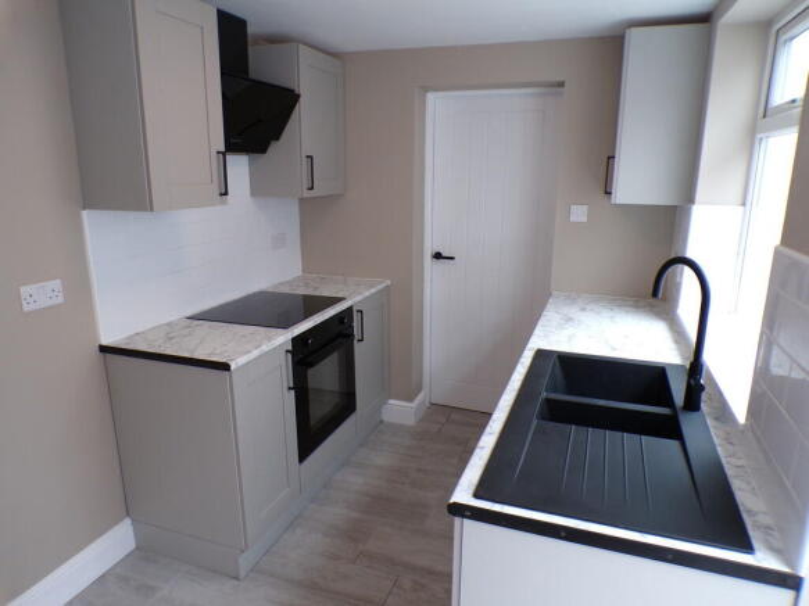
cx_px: 404
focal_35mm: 24
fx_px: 561
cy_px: 303
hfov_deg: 71.6
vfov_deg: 56.8
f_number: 3
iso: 144
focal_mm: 4.3
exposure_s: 1/34
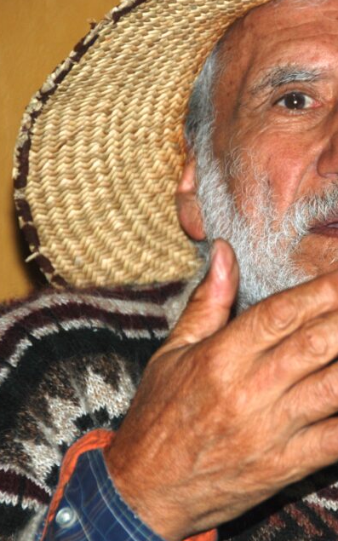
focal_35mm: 321
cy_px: 267
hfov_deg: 4.1
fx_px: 4730
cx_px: 356
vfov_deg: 6.5
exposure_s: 1/60
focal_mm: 130
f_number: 5.6
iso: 320
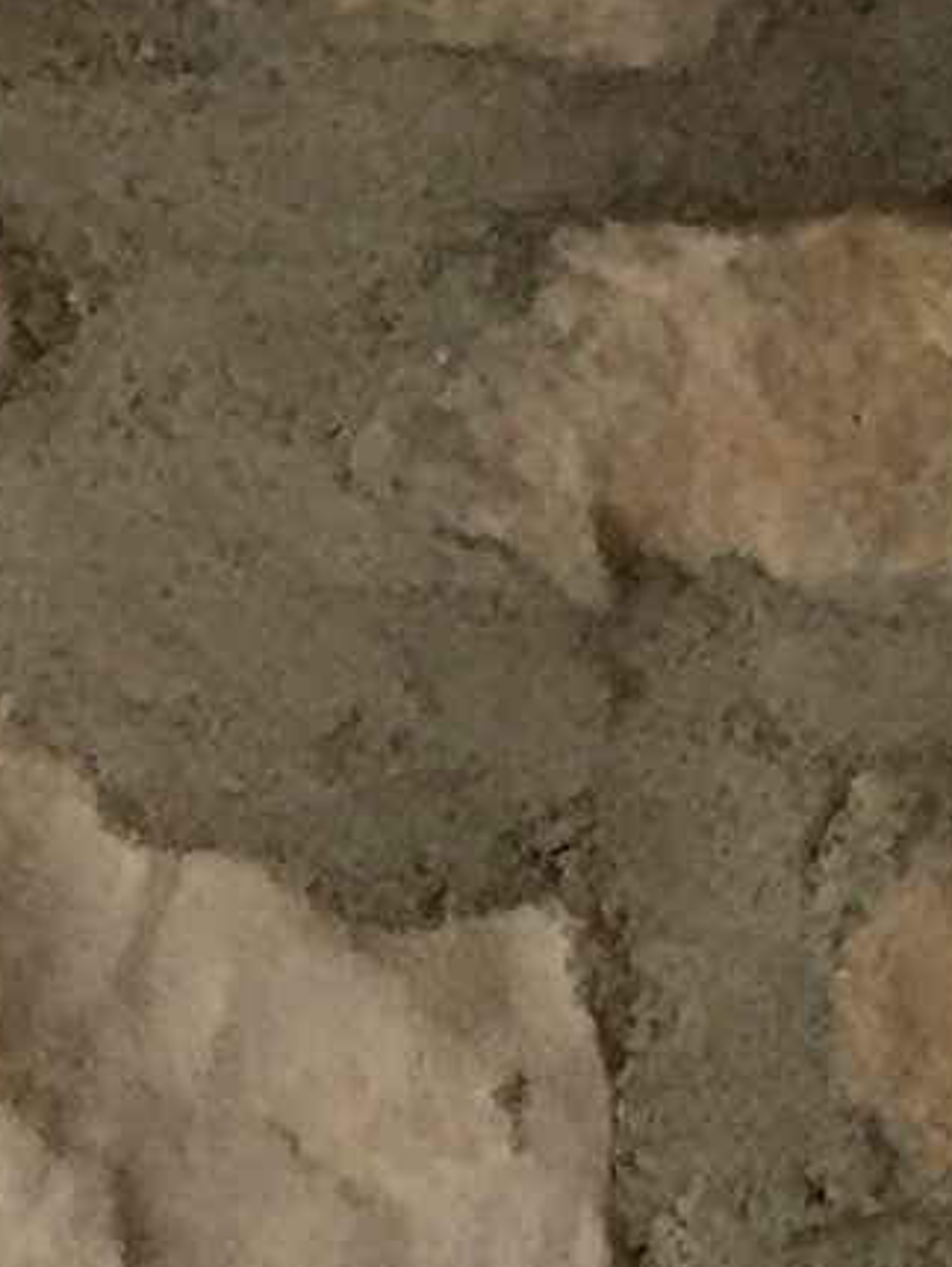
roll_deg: +0.3
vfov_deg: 8.1
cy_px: 3268
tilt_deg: -16.2
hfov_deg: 6.6
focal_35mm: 220
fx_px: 8059
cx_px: -681
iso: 250
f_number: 2.2
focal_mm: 4.15
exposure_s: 1/33
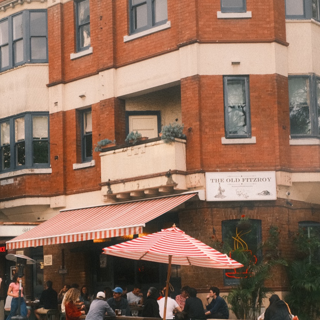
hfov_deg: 23.3
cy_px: 218
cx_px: 138
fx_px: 774
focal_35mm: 74
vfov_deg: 23.2
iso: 2000
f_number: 4.5
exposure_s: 1/800
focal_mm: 28
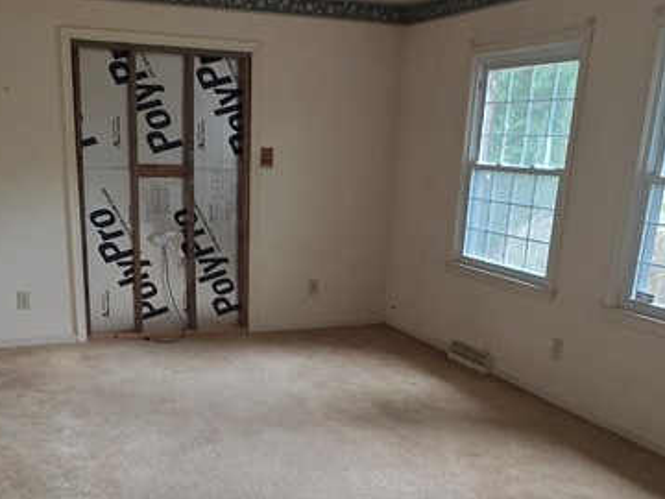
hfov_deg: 50.0
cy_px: 383
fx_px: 711
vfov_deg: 37.6
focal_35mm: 37
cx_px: 283
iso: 500
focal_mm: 2.2
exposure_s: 1/60
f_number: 1.9
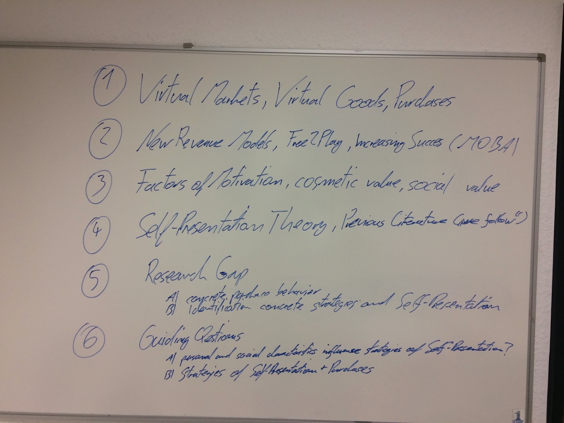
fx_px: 472
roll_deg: -1.9
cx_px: 282
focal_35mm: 29
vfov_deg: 48.2
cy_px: 212
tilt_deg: -2.0
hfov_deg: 61.7
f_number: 2.2
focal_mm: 4.15
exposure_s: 1/33
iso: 40
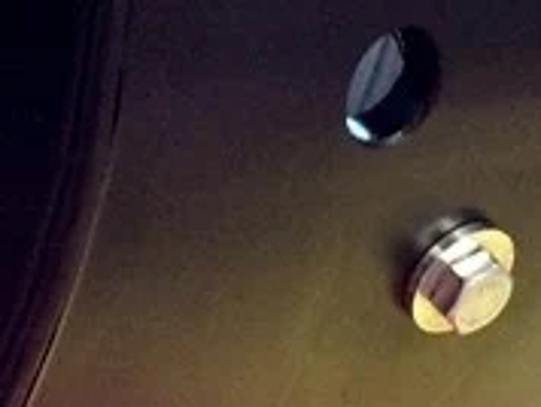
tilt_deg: +5.1
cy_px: -158
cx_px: 0
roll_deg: +8.5
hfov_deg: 14.9
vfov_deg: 11.1
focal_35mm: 130
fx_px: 2034
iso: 320
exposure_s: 1/33
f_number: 2.2
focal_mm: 4.15
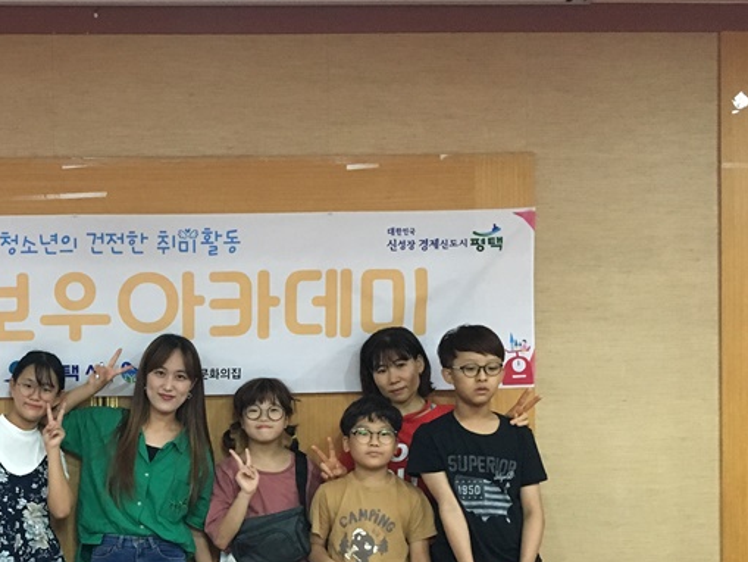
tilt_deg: -1.2
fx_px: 1232
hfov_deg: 32.1
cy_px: 447
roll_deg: +0.8
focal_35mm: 57
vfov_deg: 25.2
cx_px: 75
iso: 200
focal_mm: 4.15
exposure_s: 1/24
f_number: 2.2
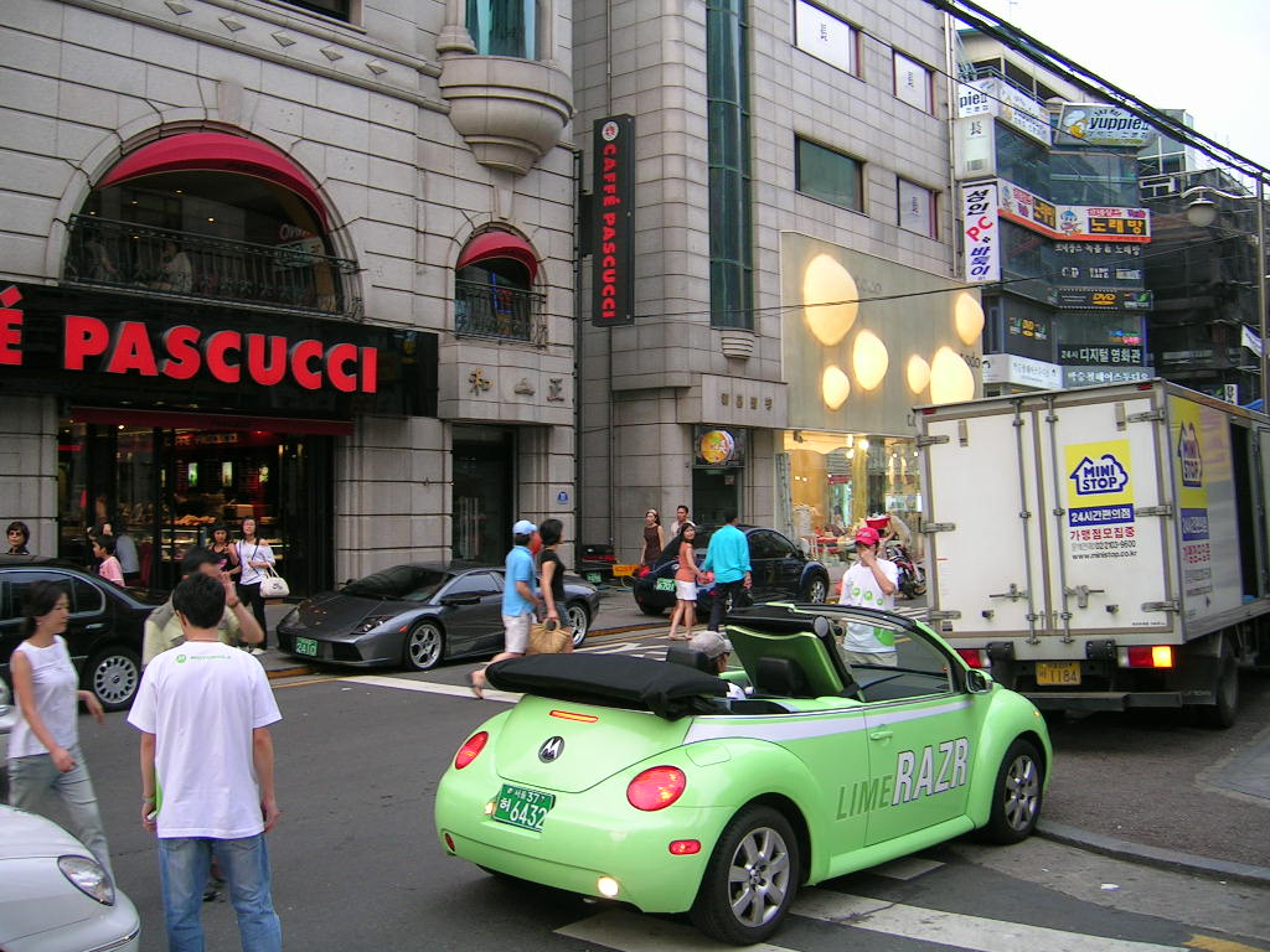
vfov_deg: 40.7
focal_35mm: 35
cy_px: 476
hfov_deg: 52.6
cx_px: 635
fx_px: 1284
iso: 50
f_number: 2.8
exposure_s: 1/77.8
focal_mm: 5.4
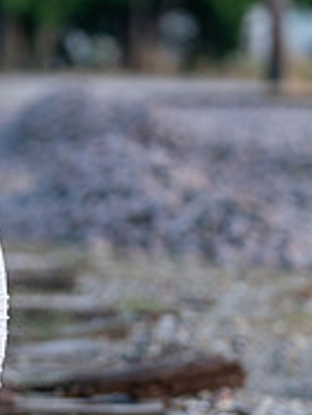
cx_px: -99
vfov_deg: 5.7
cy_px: 302
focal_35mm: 348
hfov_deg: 4.3
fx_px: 4177
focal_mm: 113
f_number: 2.8
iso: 320
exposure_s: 1/320
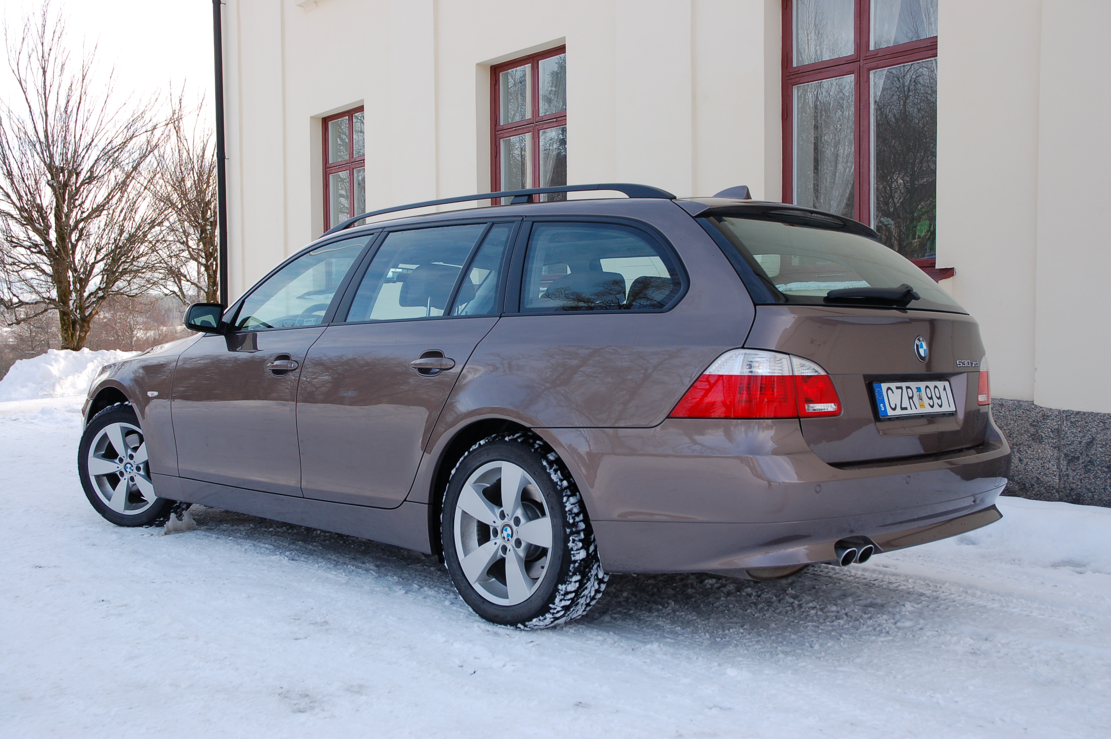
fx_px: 1156
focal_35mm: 38
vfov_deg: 35.4
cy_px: 370
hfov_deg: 51.3
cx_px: 556
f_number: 6.3
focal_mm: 25
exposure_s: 1/160
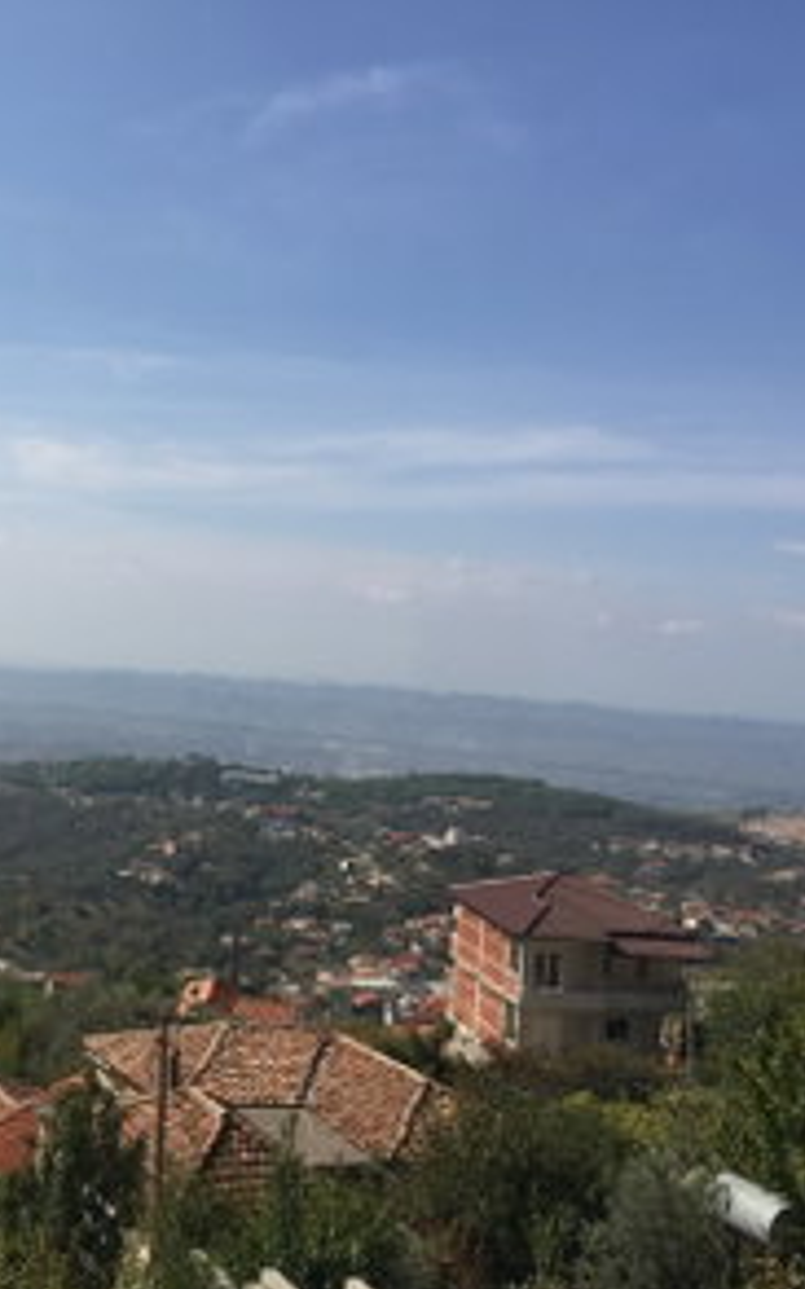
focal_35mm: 42
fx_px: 1475
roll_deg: -5.7
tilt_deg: +2.0
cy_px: 647
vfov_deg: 47.2
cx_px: 70
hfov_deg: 29.2
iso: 32
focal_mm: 4.15
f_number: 2.2
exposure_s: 1/3300
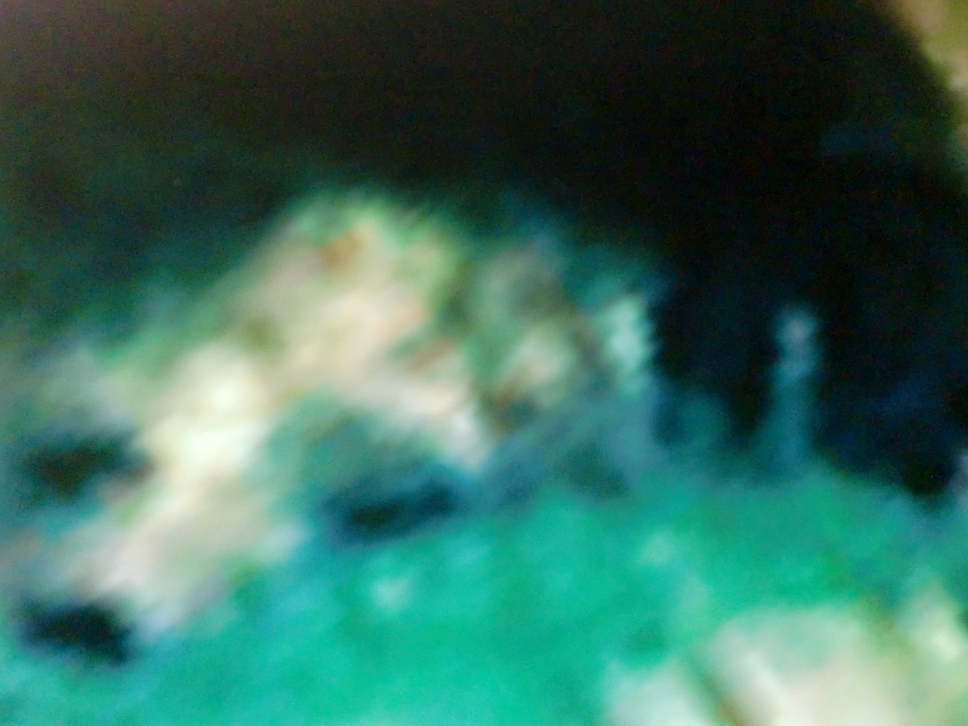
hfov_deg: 52.6
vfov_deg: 40.7
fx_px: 979
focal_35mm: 35
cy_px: 363
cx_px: 484
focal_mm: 6.3
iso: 1000
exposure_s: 1/60
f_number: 3.1
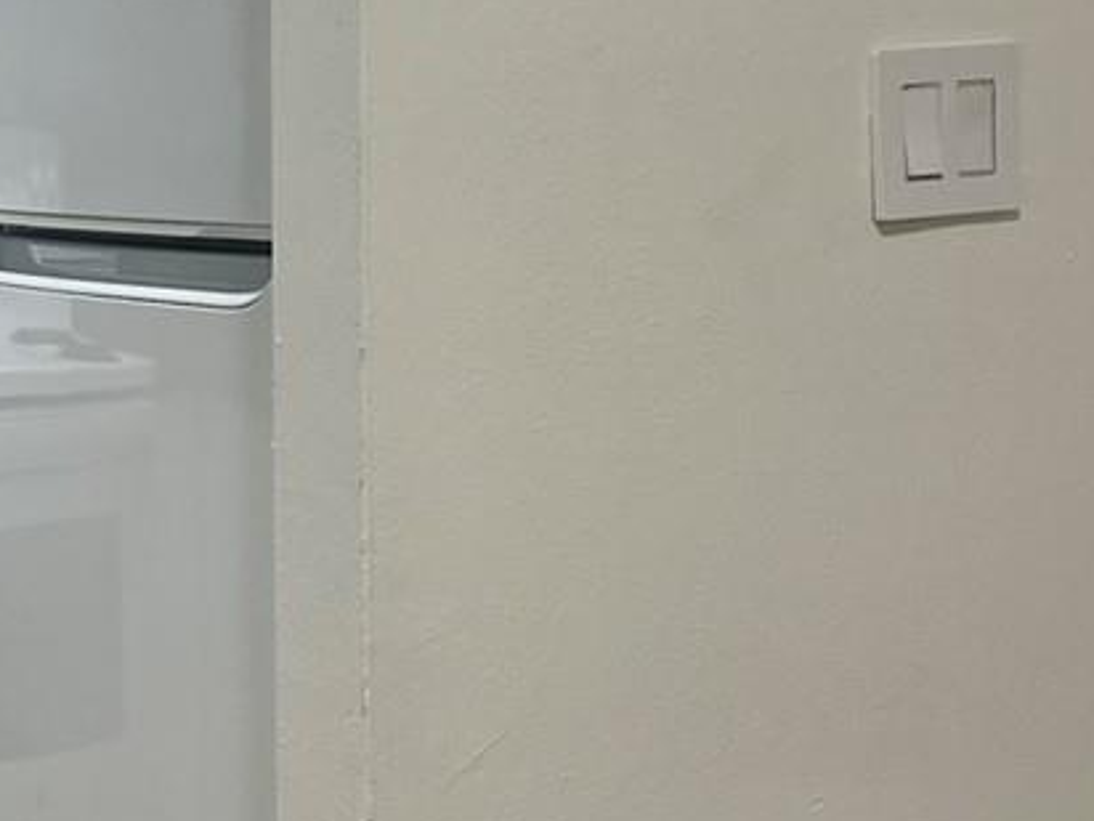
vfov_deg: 14.6
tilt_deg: -5.7
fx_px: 3192
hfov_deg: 18.7
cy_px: 348
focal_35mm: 101
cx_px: -112
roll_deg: +0.8
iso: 125
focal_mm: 5.7
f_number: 1.5
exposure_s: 1/120
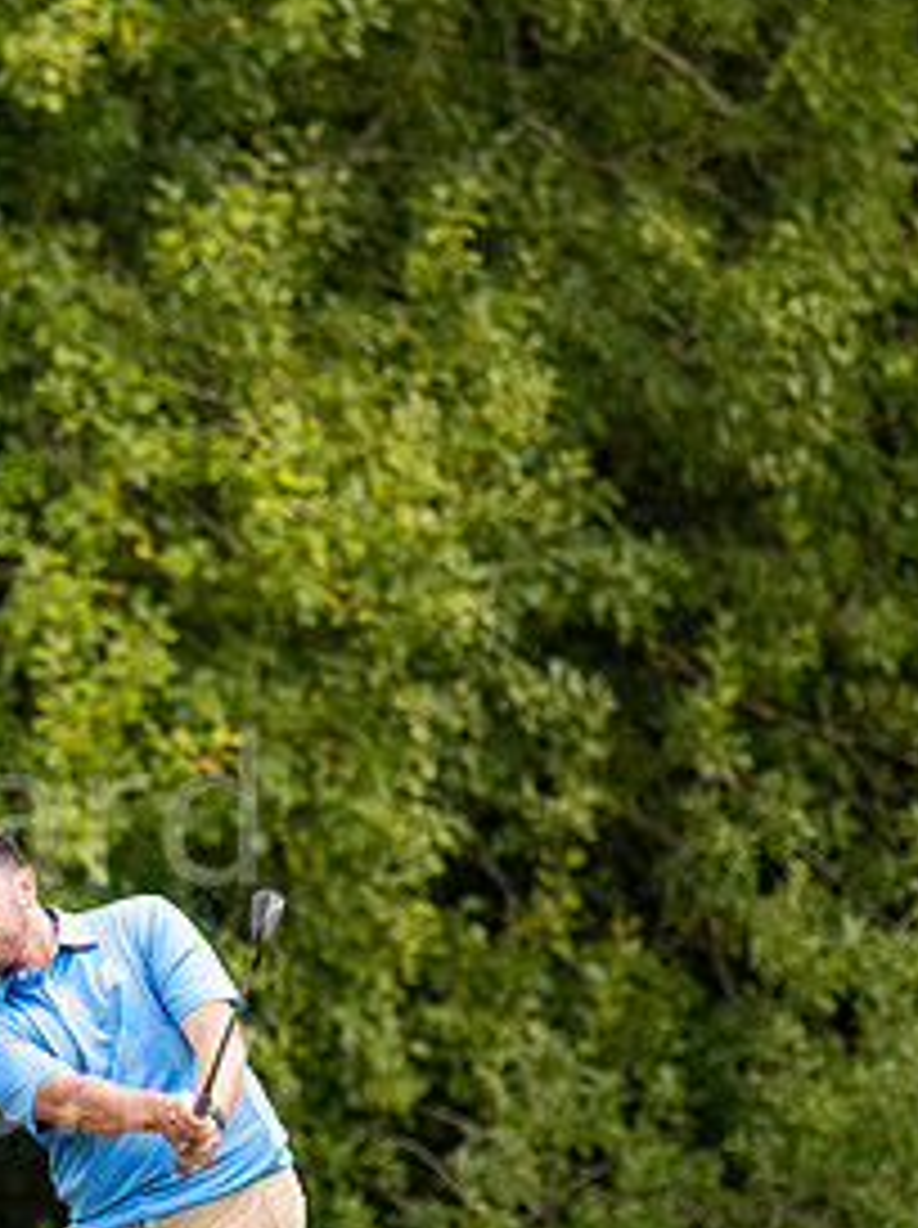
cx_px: -315
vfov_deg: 2.2
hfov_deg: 1.6
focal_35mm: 921
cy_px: 852
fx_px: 32643
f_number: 4
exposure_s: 1/800
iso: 500
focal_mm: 300
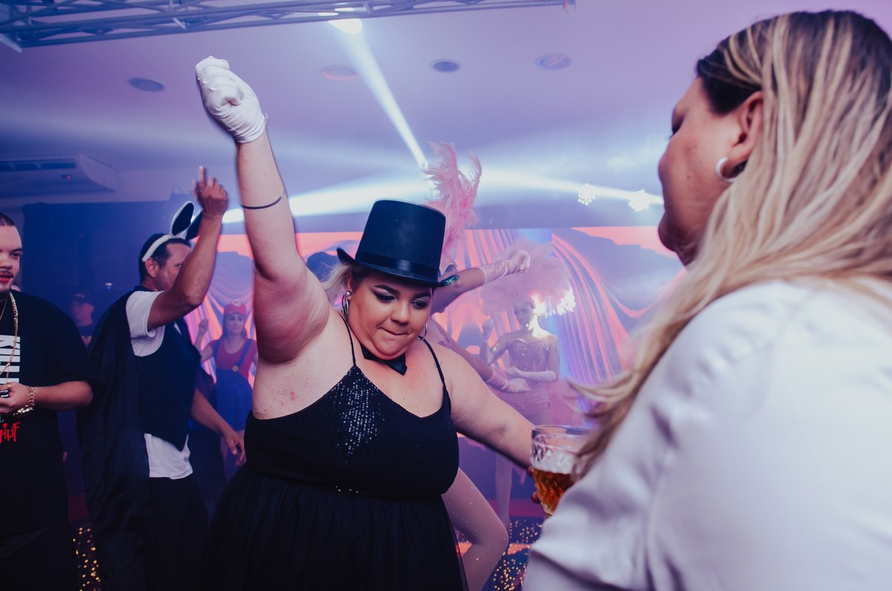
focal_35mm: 27
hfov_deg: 67.5
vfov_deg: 47.7
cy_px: 296
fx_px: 668
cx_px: 446
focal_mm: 18
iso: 320
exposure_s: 1/60
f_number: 2.8
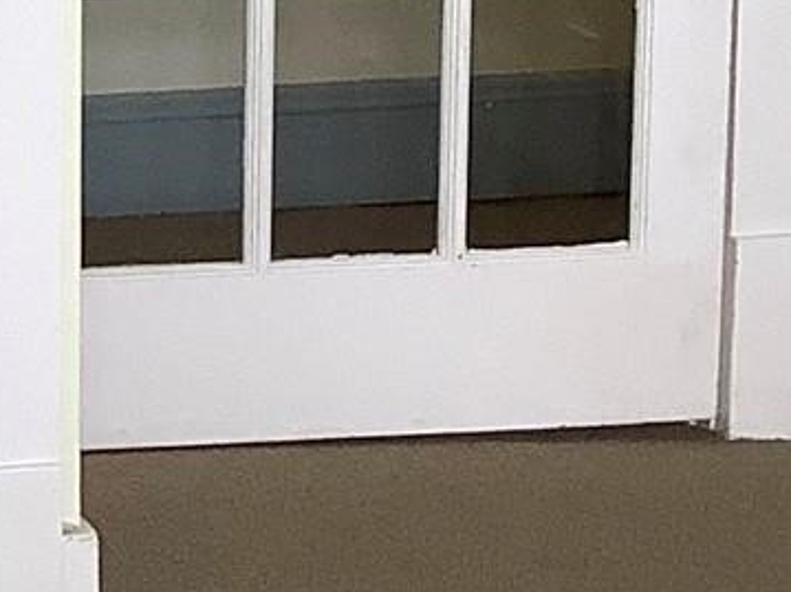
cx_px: -791
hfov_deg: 10.3
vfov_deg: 8.2
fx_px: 4043
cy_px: -299
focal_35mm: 177
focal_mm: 3.3
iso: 80
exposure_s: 1/120
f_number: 2.4
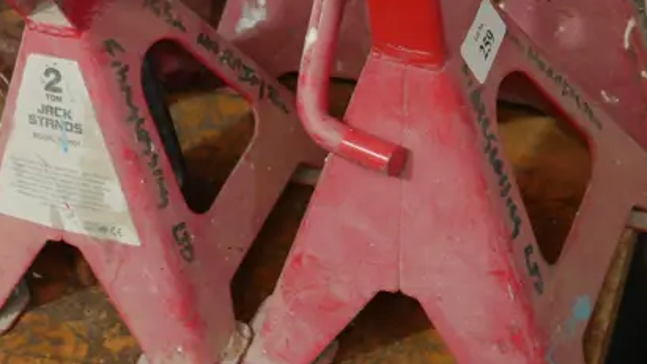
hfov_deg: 24.1
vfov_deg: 13.4
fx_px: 1492
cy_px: -105
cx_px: 146
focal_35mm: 87
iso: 320
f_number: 3.6
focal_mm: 16
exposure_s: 1/60
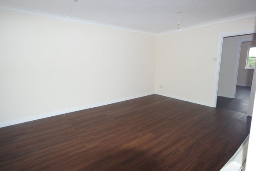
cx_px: 128
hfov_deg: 90.0
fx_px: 128
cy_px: 86
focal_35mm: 18
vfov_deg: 67.4
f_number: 4
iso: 400
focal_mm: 12
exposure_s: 1/180
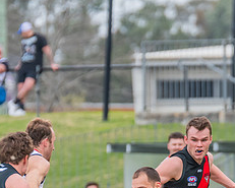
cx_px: 162
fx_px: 7904
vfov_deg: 1.4
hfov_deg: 1.7
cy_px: 268
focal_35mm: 1136
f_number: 7.1
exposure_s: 1/1250
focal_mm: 330
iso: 800
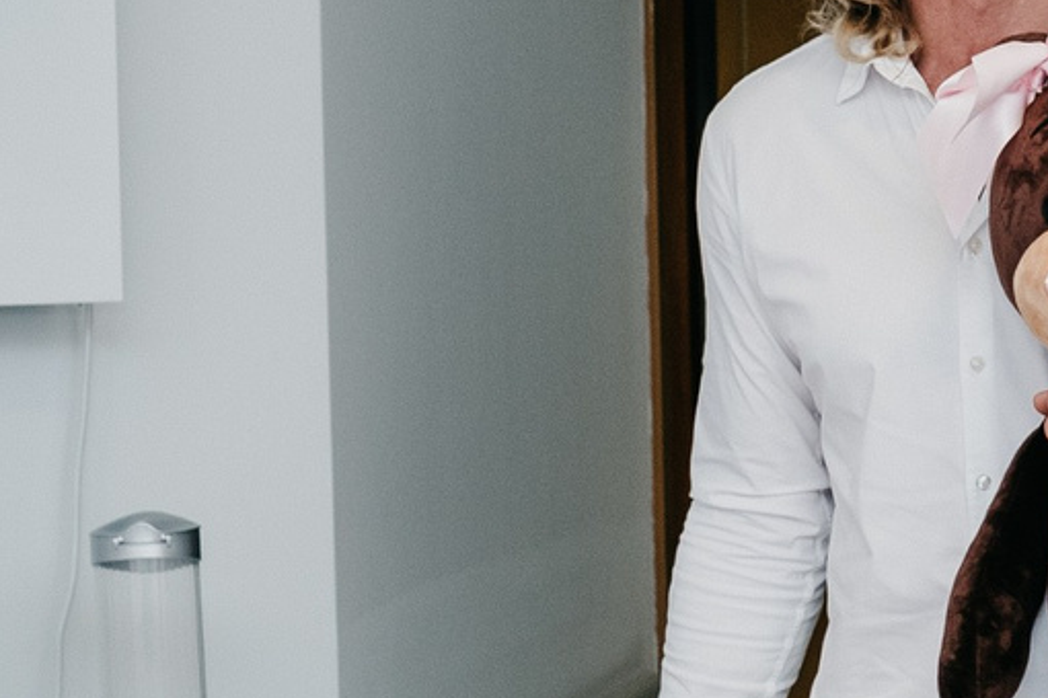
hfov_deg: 11.9
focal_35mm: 150
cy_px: 426
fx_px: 4366
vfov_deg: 9.1
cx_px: 2252
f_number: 3.2
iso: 250
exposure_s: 1/160
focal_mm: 28
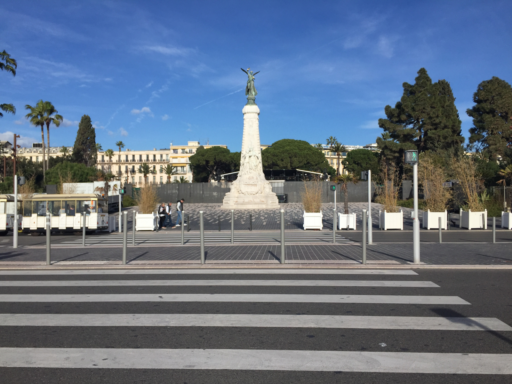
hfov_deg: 61.7
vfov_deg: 48.2
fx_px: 429
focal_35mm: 29
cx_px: 256
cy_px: 192
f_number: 2.2
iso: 32
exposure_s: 1/3049
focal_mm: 4.15
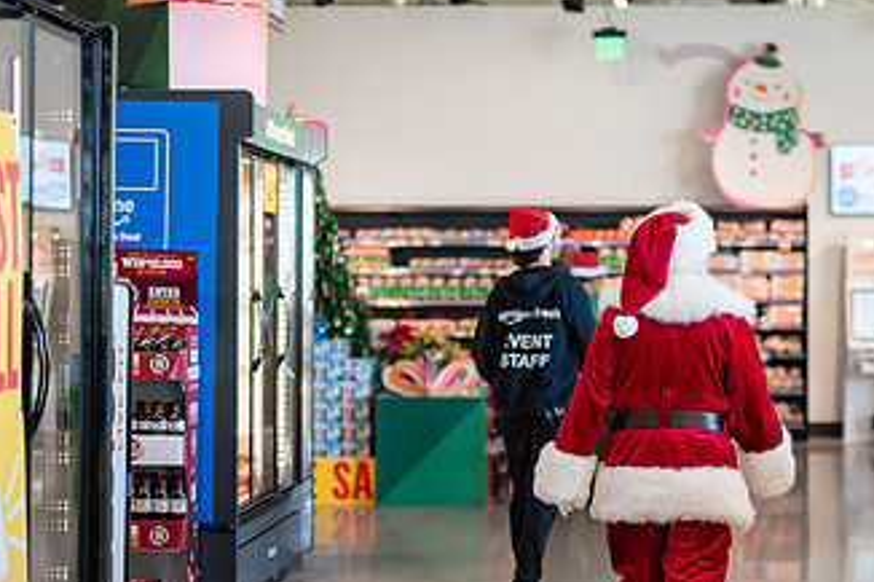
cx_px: 601
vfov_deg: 15.3
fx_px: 2160
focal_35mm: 89
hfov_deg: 22.8
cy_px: 304
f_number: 1.4
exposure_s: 1/800
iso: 500
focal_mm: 50
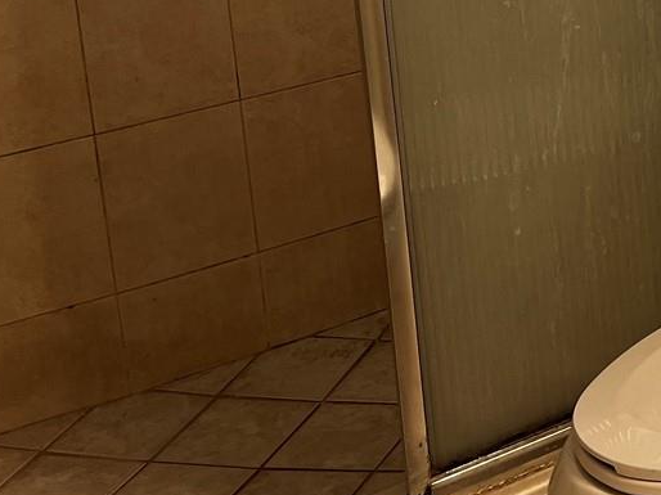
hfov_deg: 20.8
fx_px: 1546
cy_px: -216
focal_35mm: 81
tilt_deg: -8.6
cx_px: 971
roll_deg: +2.1
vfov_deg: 16.7
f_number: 1.6
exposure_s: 1/60
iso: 80
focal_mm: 5.1
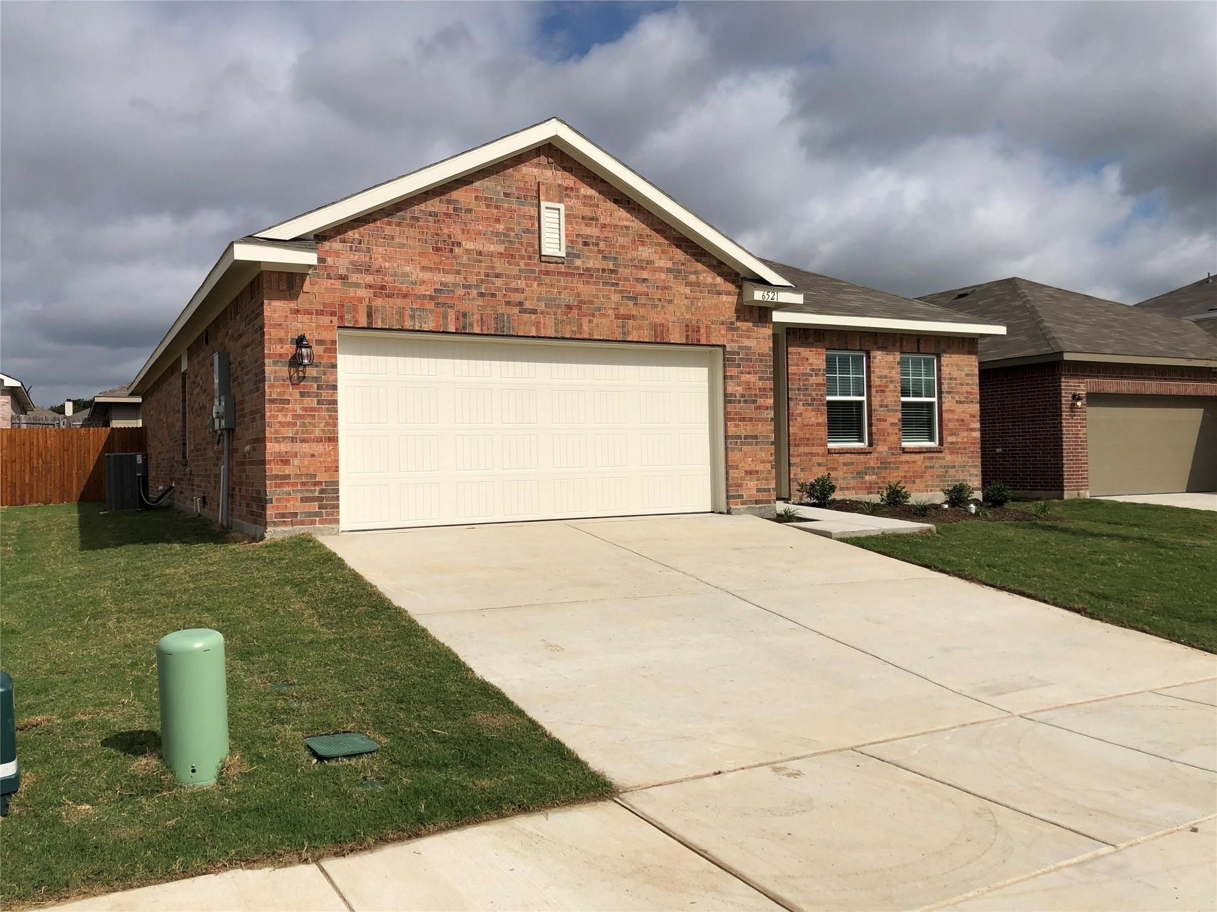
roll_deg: +1.6
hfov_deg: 63.4
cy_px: 456
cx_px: 608
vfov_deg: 49.7
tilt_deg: +1.0
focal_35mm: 28
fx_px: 984
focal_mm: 4
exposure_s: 1/6024
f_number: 1.8
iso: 20
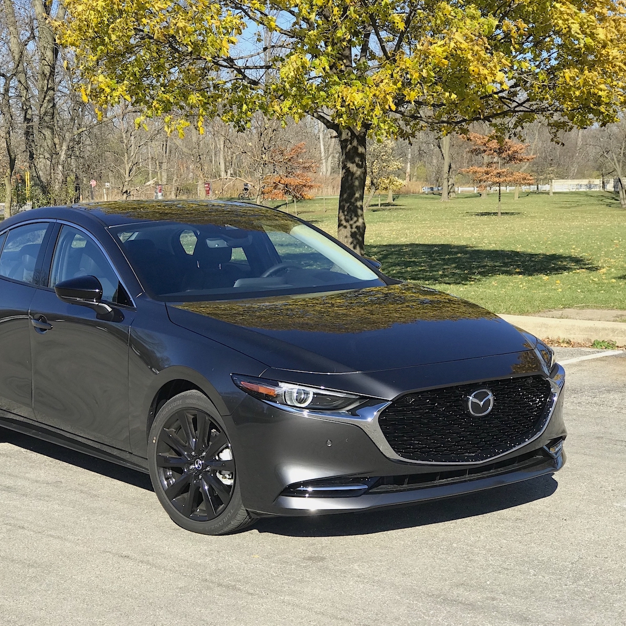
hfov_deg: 25.3
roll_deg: +1.1
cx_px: 240
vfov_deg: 25.4
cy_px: 312
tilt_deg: -4.9
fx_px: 1391
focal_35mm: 68
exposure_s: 1/499
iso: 20
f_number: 2.8
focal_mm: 6.6
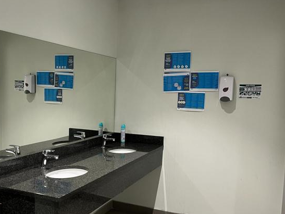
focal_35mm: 38
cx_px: 119
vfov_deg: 37.7
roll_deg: -1.9
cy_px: 117
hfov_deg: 48.7
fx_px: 313
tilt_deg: -6.1
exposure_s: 1/50
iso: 160
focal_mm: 5.1
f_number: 1.6
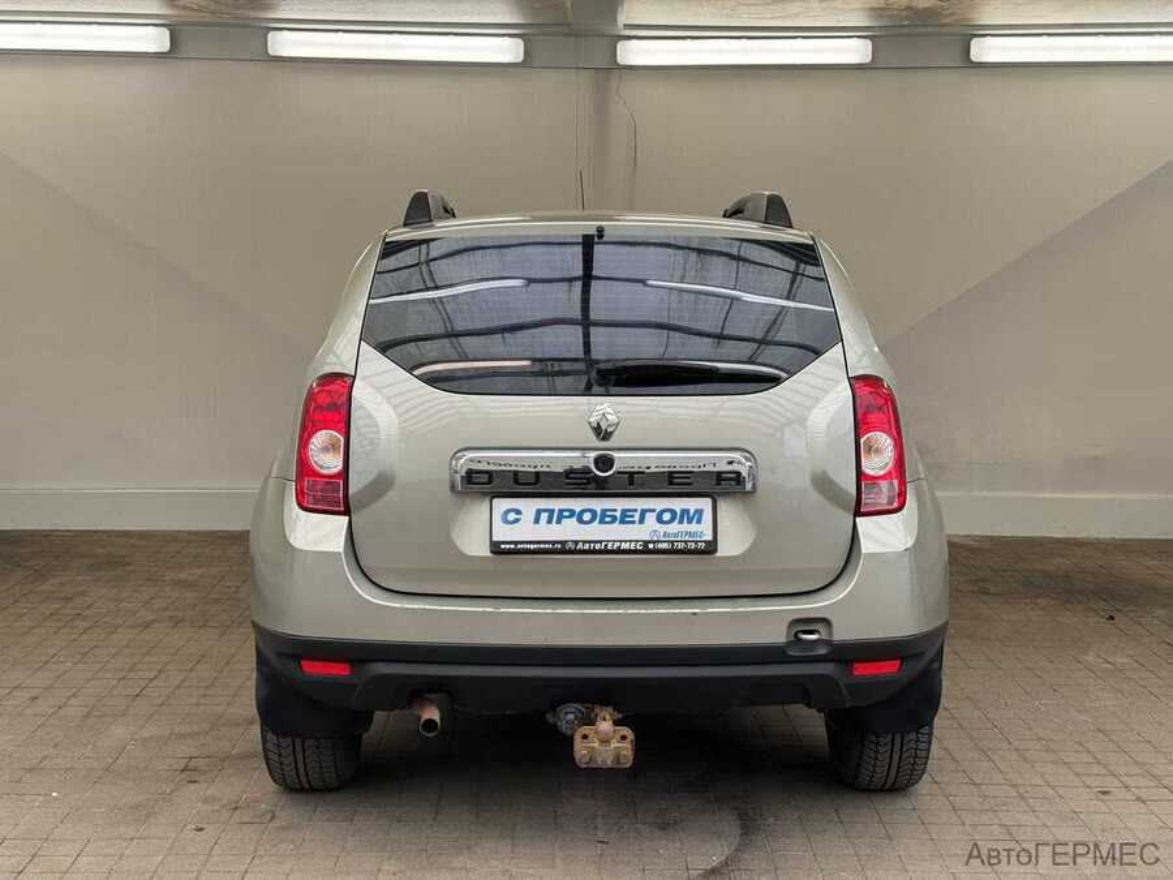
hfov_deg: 39.7
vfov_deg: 30.3
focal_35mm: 48
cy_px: 440
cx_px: 586
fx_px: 1627
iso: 64
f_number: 1.78
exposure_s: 1/394
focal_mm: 6.76
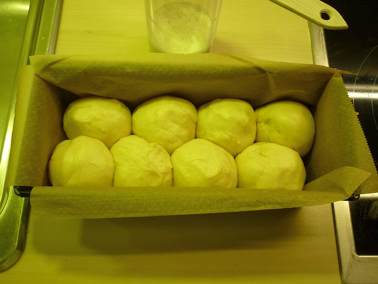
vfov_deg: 42.9
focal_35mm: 33
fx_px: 360
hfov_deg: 55.4
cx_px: 189
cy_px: 142
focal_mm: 5.5
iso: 250
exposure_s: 1/30
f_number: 2.8
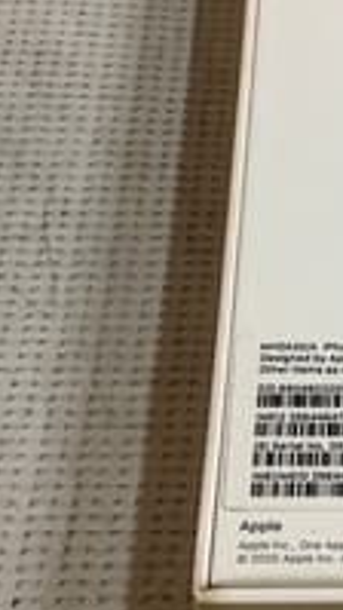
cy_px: 271
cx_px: 462
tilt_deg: -55.0
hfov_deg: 13.6
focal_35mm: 85
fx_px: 1374
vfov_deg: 25.0
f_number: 2.4
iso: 80
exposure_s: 1/50
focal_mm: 3.3
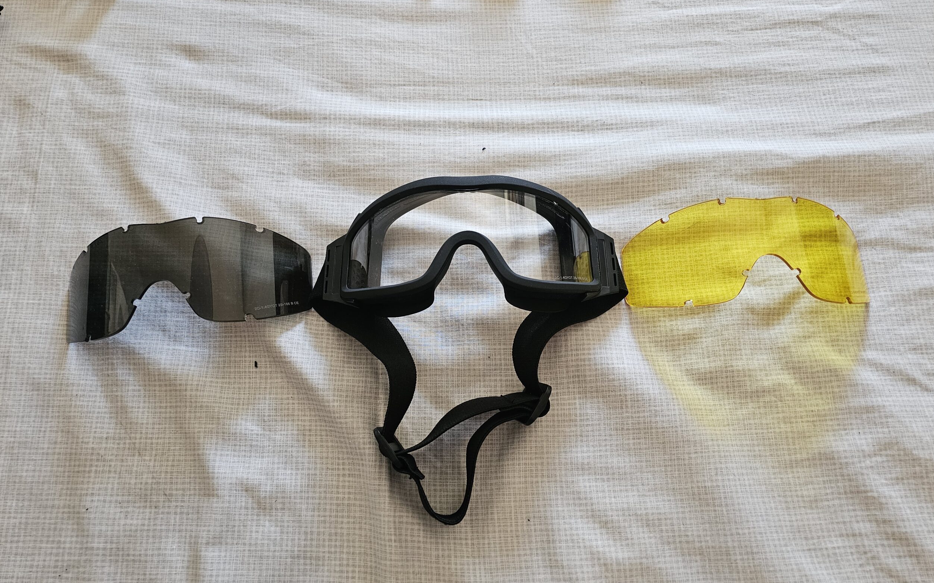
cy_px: 315
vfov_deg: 49.2
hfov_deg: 72.5
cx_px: 478
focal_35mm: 25
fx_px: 636
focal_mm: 6.3
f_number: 1.7
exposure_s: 1/120
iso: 640
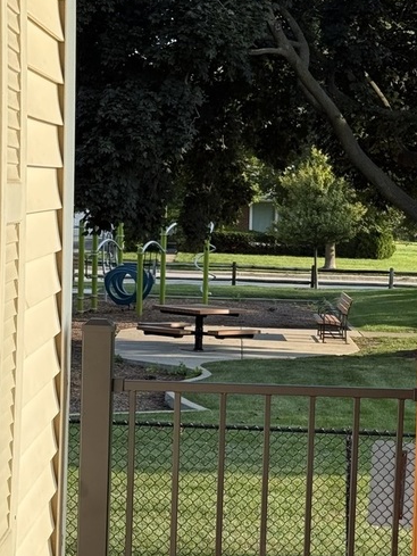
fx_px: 1702
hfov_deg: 13.8
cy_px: 349
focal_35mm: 106
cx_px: 403
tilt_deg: -5.2
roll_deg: -2.8
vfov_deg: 18.5
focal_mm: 6.76
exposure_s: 1/1330
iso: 100
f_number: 1.78
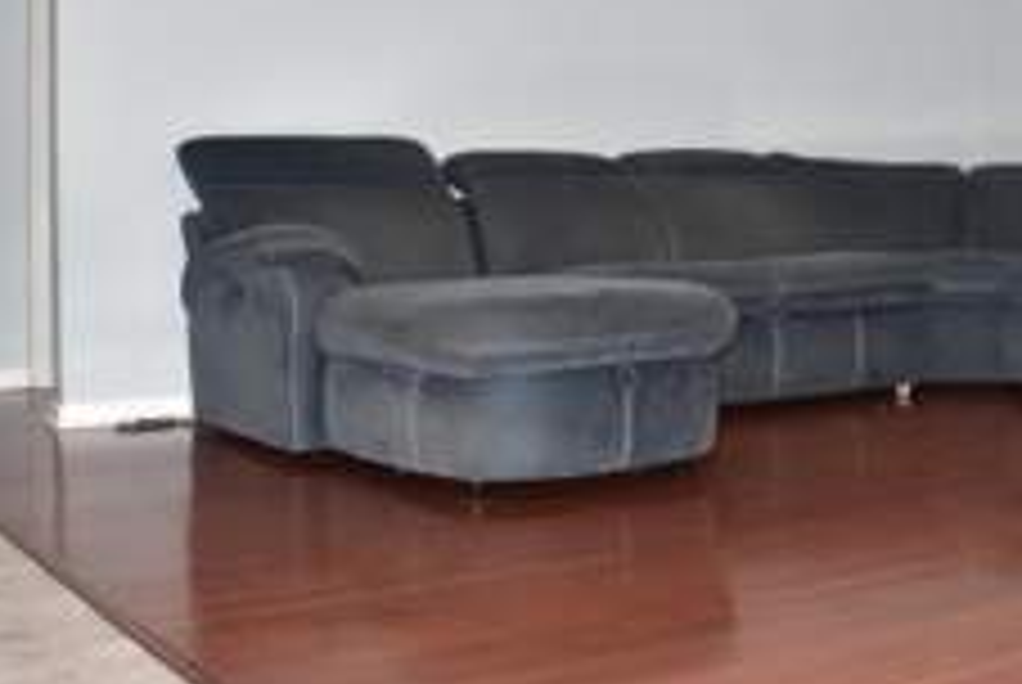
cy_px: 189
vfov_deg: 23.7
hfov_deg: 34.4
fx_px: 1620
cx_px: 743
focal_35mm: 57
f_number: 6.3
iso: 800
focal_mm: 18
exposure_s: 1/60
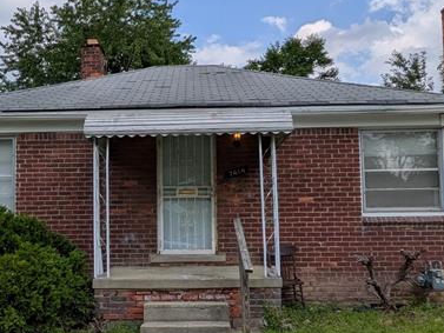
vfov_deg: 37.6
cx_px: 170
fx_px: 488
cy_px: 194
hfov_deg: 48.6
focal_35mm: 38
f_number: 2.2
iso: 53
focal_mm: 1.85
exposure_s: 1/2347
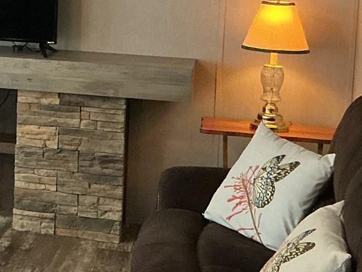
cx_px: -139
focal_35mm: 104
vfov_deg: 14.0
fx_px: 1087
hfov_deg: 17.4
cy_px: 11
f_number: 1.8
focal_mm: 3
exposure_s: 1/60
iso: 160
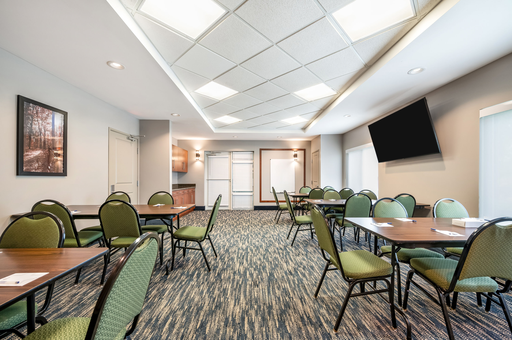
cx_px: 256
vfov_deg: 81.1
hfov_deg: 104.3
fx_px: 199
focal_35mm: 14
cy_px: 170
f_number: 8
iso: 400
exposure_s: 1/4
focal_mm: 14
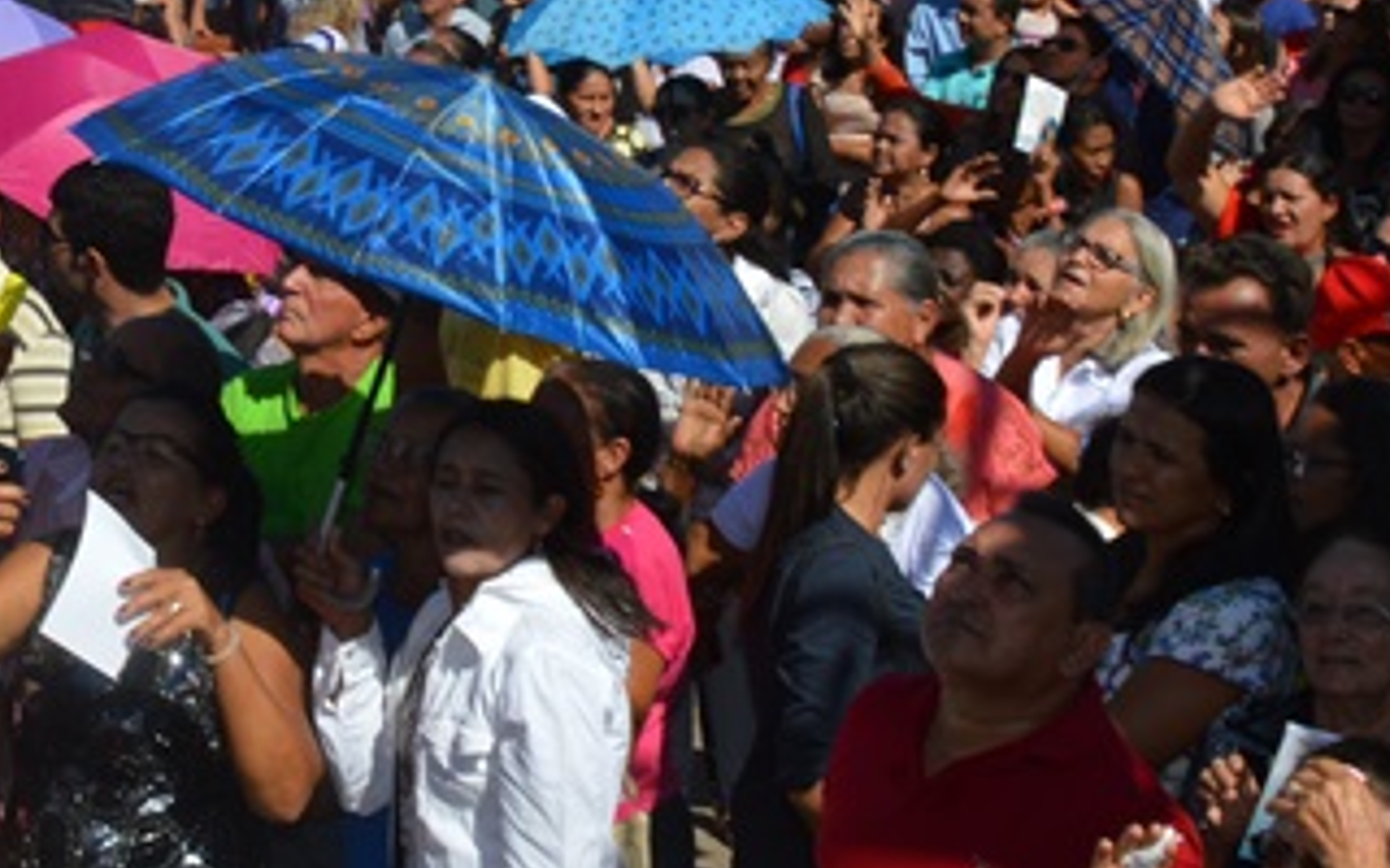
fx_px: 3334
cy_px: -176
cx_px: 56
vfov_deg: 14.4
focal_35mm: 88
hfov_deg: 22.8
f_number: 13
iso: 100
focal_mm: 18
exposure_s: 1/200
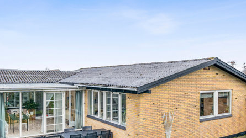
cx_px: 128
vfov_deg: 35.4
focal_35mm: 32
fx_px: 209
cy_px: 111
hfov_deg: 61.0
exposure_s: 1/160
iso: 320
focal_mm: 17
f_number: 5
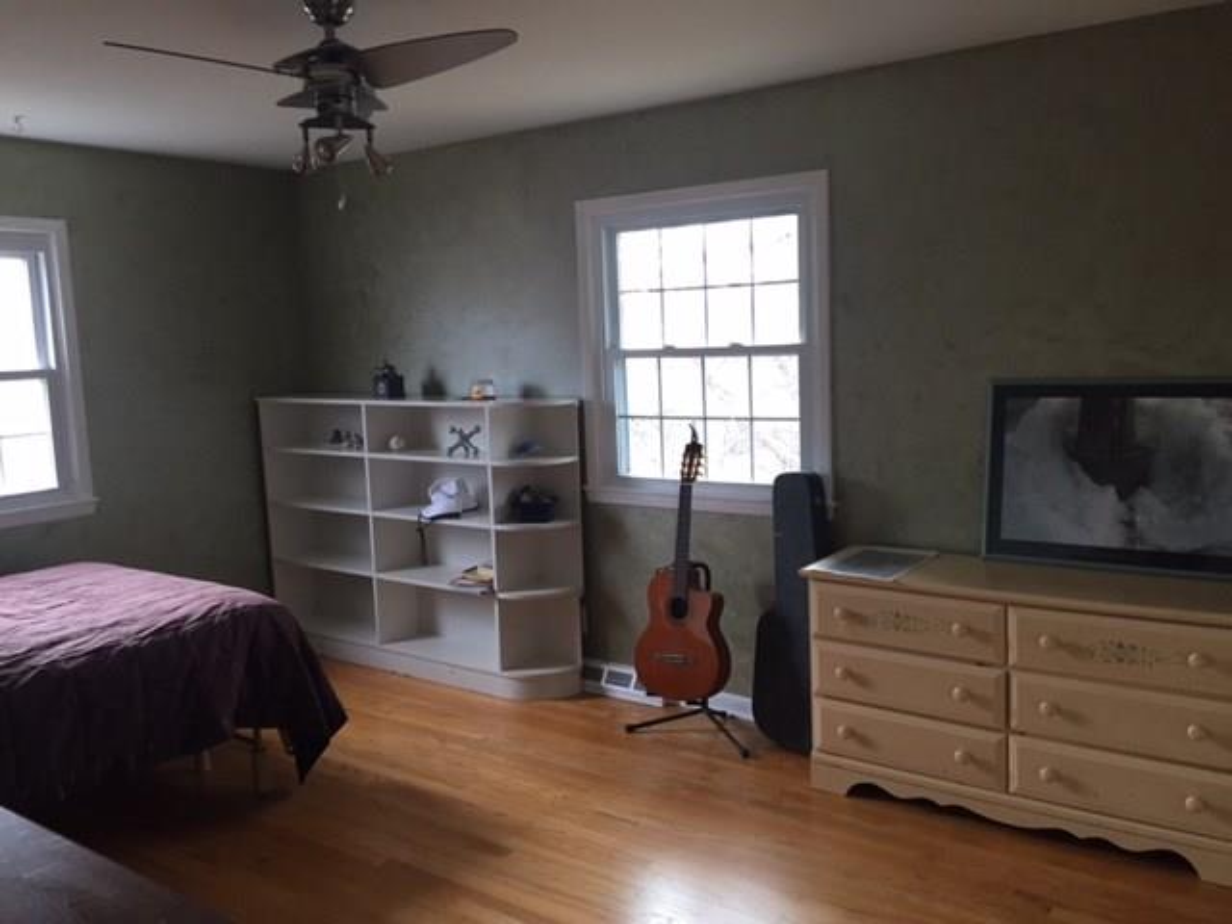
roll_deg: +1.8
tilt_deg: -8.7
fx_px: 1032
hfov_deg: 61.7
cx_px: 616
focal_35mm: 29
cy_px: 462
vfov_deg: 48.2
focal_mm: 4.15
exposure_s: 1/30
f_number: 2.2
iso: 50
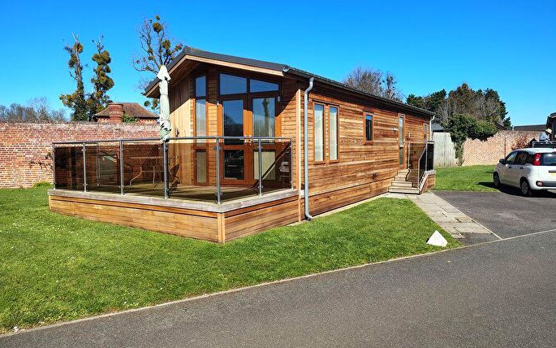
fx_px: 394
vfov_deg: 47.5
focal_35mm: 26
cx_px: 275
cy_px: 152
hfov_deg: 70.4
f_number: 1.8
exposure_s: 1/1700
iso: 100
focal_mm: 5.56
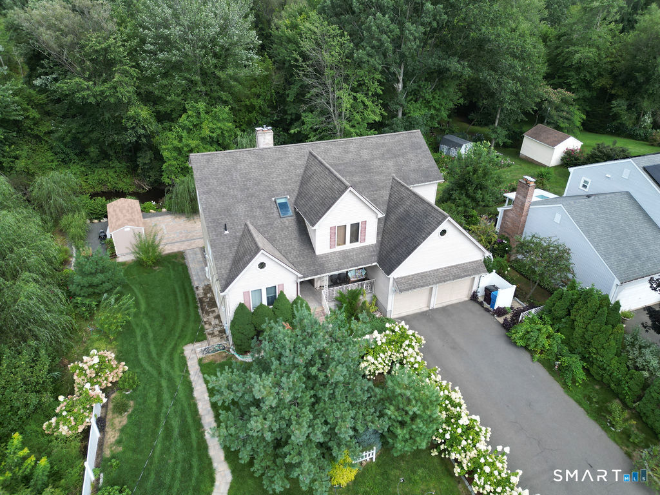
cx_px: 330
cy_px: 248
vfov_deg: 56.8
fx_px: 458
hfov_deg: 71.6
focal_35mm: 24
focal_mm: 6.72
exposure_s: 1/725
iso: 130
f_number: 1.7
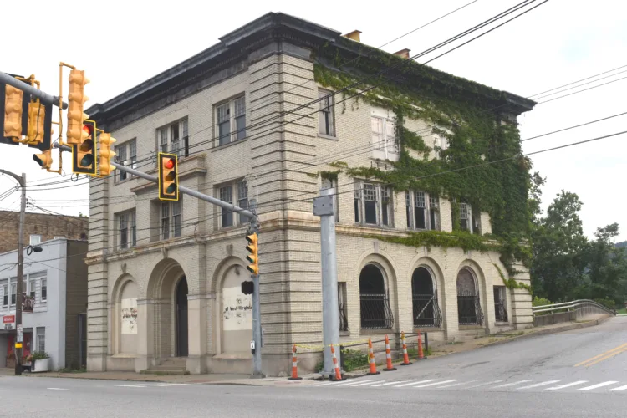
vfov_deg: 33.0
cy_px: 209
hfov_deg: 47.9
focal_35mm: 40
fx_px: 705
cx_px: 314
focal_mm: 27
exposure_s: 1/250
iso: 180
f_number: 8
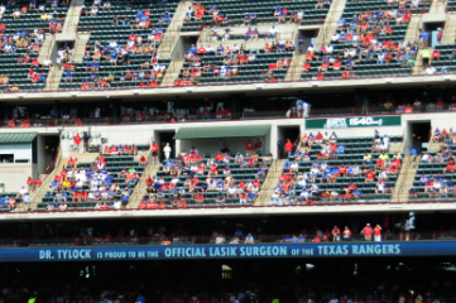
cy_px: 223
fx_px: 2101
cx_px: 13
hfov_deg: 12.3
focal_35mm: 166
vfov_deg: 8.2
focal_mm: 40
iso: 640
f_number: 6.3
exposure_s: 1/2500
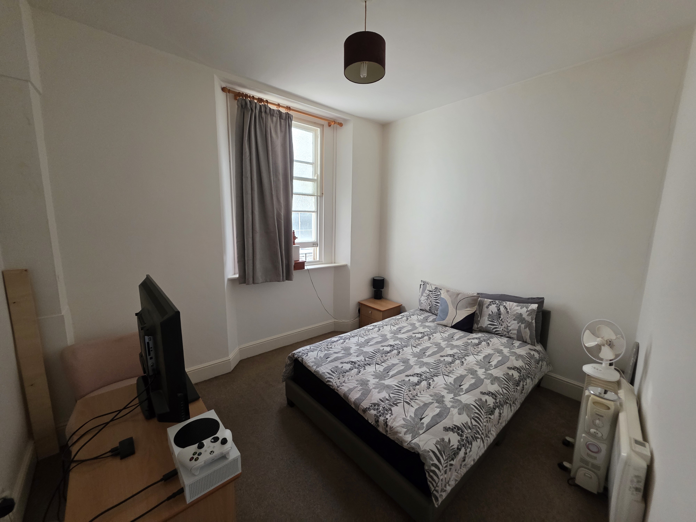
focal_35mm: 13
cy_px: 261
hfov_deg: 106.2
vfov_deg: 89.9
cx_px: 348
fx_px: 261
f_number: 1.9
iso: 320
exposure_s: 1/50
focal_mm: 2.2
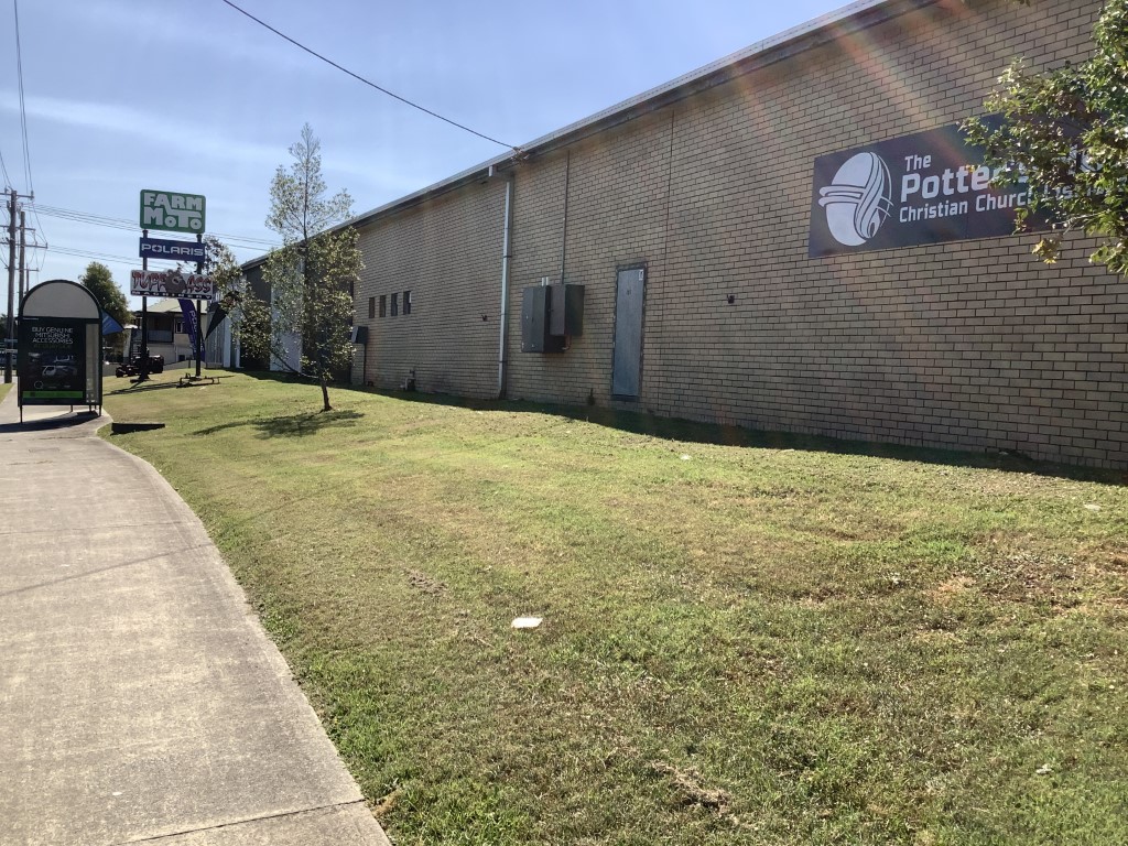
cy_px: 423
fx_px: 1010
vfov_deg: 45.4
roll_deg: -1.9
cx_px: 564
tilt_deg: -3.6
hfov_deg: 58.4
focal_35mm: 31
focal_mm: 3.3
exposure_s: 1/1335
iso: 25
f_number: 2.4
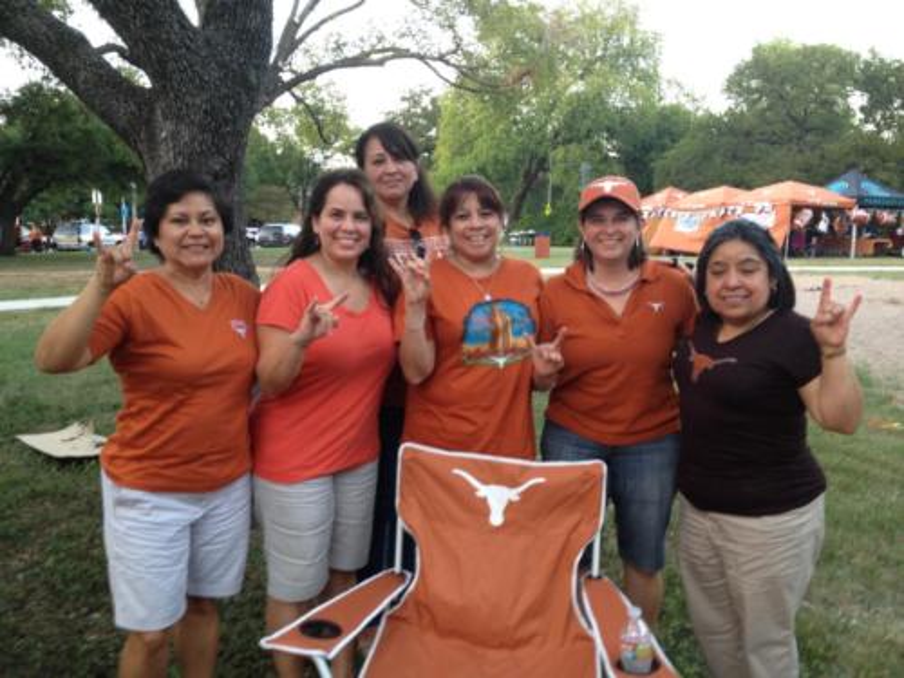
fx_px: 914
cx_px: 452
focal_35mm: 35
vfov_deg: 40.7
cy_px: 339
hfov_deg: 52.6
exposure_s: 1/20
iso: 100
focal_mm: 4.28
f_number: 2.4
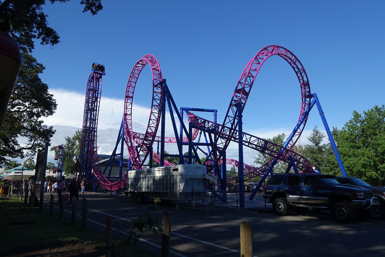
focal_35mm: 24
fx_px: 257
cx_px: 192
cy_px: 128
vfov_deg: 53.1
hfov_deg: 73.7
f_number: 4
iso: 125
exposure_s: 1/125
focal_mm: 8.8
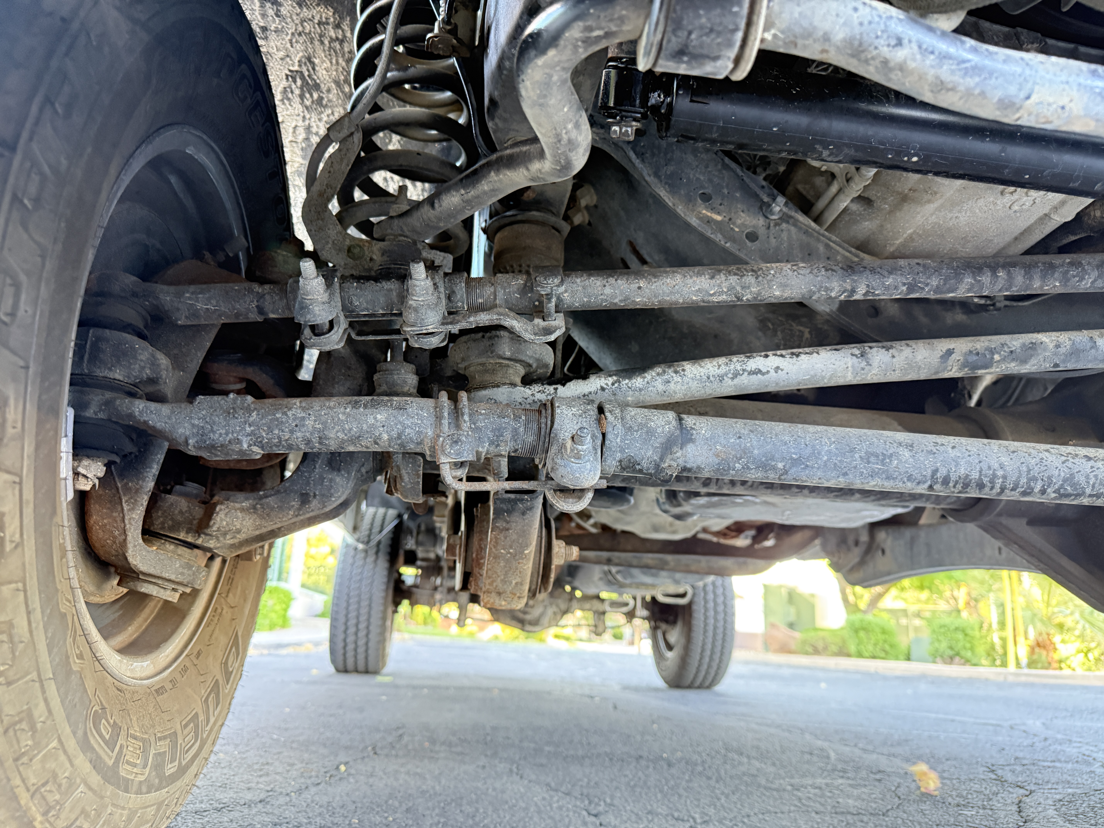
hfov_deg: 71.6
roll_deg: -1.8
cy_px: 414
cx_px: 552
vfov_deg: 56.8
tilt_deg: +15.9
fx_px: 765
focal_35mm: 24
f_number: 1.78
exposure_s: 1/40
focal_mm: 6.76
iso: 800
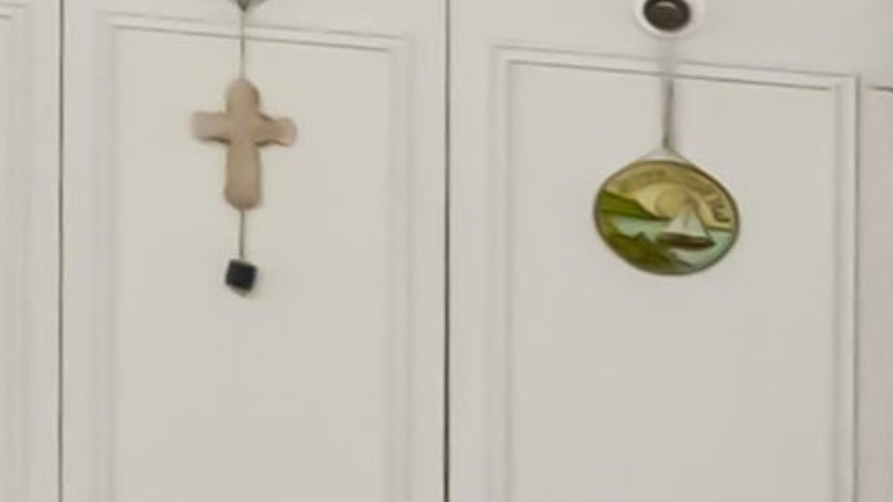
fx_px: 2675
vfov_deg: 10.4
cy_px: -236
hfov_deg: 11.5
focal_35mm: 113
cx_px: -1744
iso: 2500
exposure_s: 1/125
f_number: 4.5
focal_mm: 10
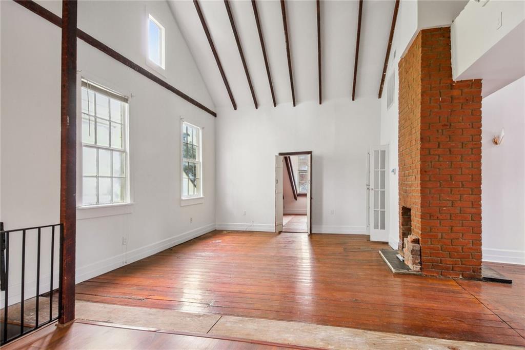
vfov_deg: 67.3
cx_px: 262
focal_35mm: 18
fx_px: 262
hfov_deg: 90.0
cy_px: 175
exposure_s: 1/6
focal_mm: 12
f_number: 11
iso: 200
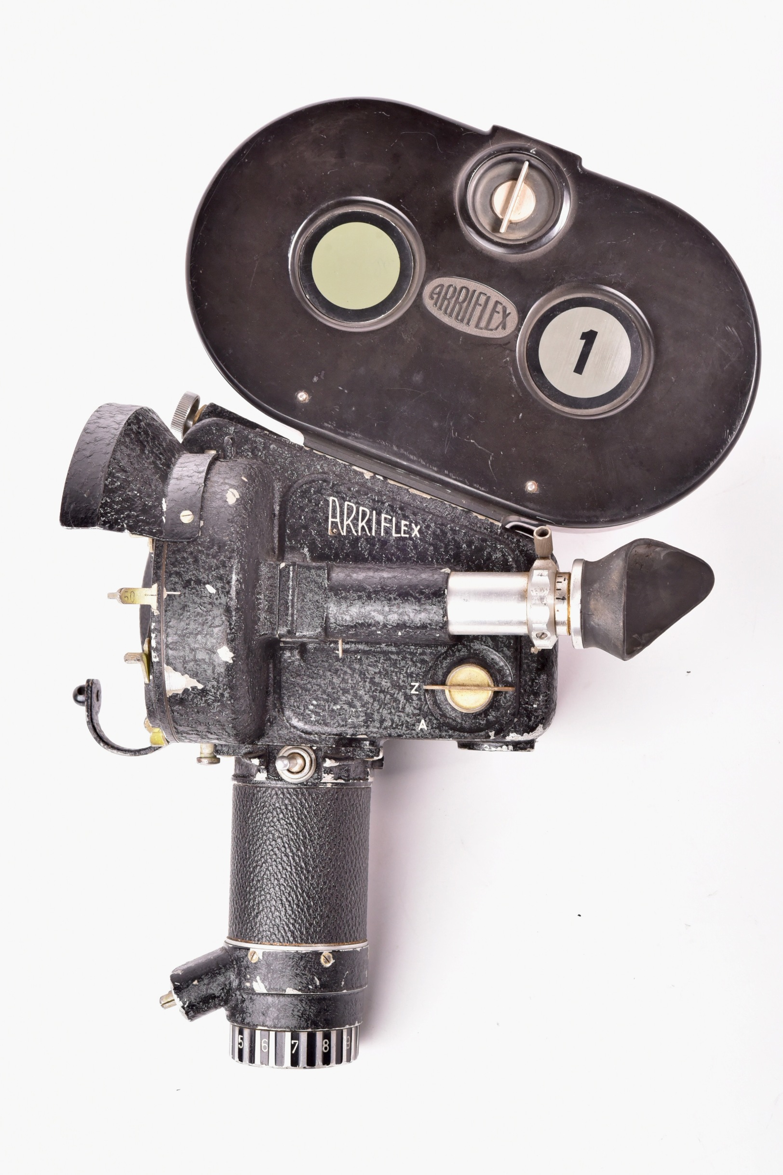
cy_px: 588
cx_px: 392
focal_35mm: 60
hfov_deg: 22.6
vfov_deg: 33.4
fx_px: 1957
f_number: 11
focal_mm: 60
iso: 2000
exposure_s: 1/160
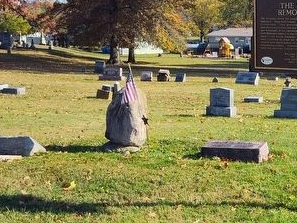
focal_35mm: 62
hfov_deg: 28.0
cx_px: 338
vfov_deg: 23.7
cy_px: 102
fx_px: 532
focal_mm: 5.56
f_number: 1.8
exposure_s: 1/1089
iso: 100
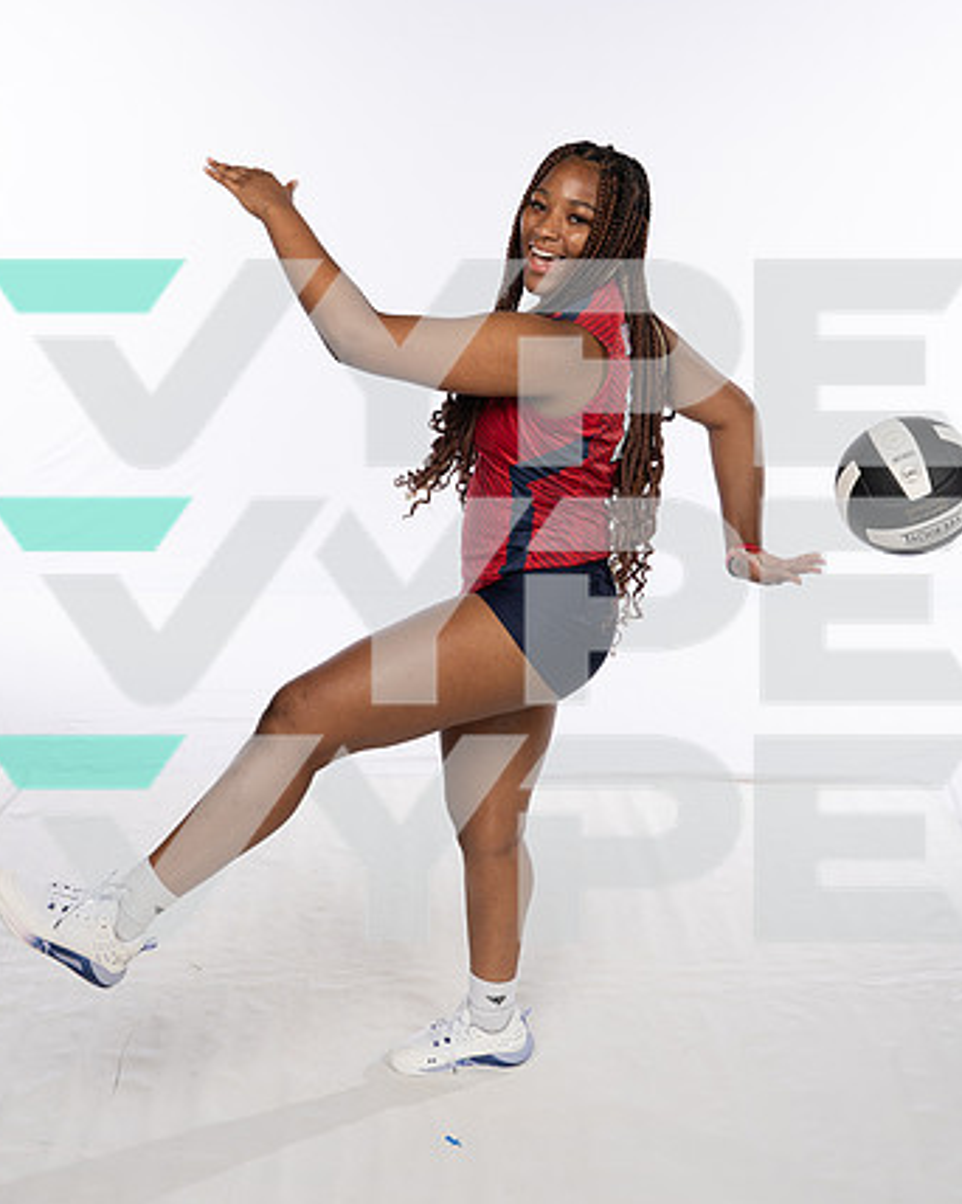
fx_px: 1318
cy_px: 602
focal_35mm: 37
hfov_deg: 39.9
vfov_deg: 49.1
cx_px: 364
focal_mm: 25
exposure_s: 1/250
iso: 200
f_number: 7.1
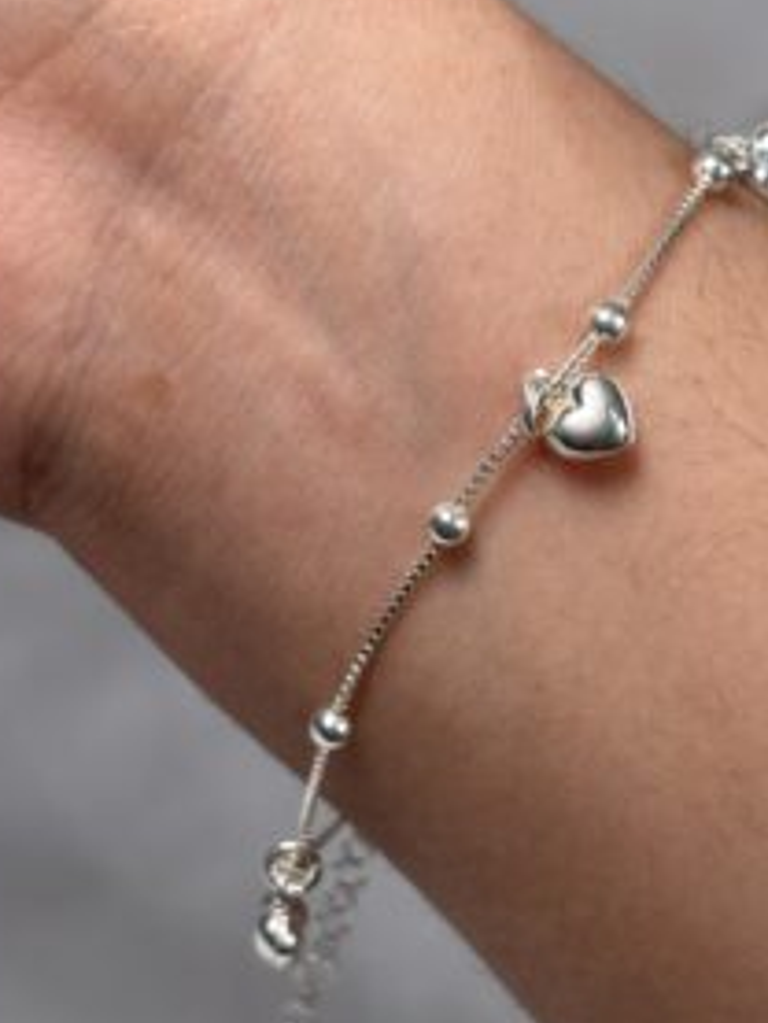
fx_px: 2217
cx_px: 498
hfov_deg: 19.6
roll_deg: -19.0
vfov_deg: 26.0
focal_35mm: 75
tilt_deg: -25.7
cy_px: 502
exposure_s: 1/206
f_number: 1.6
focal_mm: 5.96
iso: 32
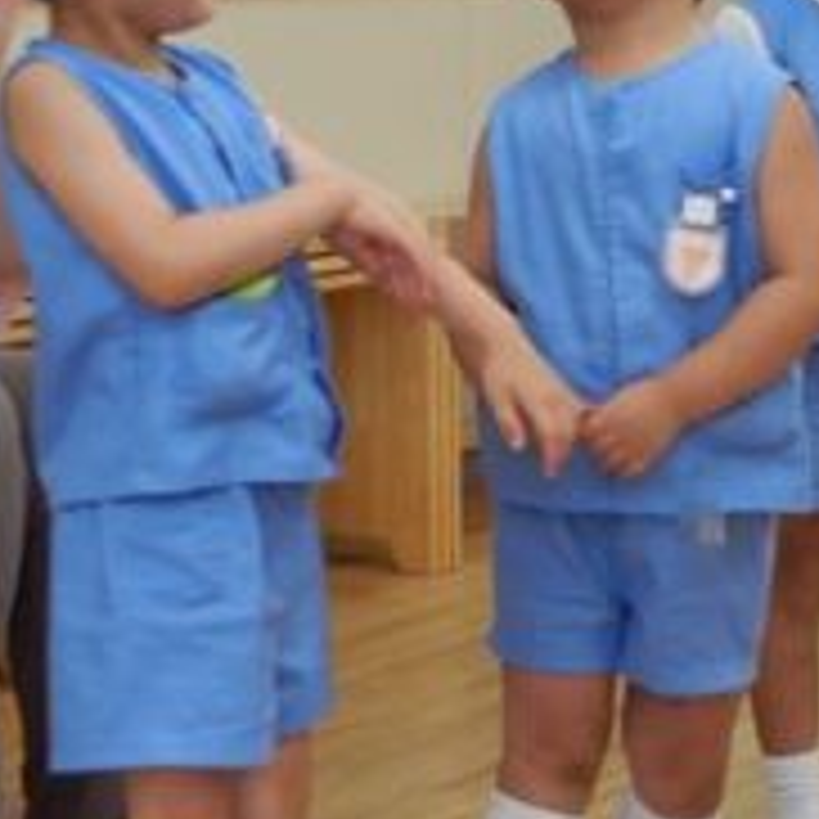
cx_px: 459
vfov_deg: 12.8
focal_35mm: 135
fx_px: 3614
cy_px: 16
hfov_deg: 12.9
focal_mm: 6.6
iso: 140
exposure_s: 1/30
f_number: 4.2
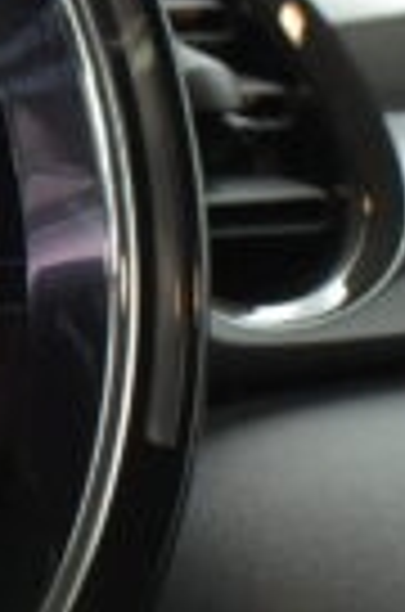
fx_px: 3172
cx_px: -652
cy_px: 259
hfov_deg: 6.8
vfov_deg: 11.0
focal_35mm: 187
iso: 1600
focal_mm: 22
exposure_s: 1/50
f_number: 3.8
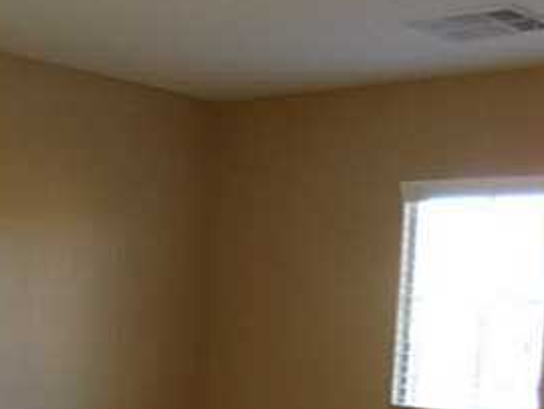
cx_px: 109
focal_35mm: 74
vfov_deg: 19.0
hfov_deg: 25.8
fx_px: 1164
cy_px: 463
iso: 180
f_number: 3.3
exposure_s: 1/30
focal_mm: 4.5
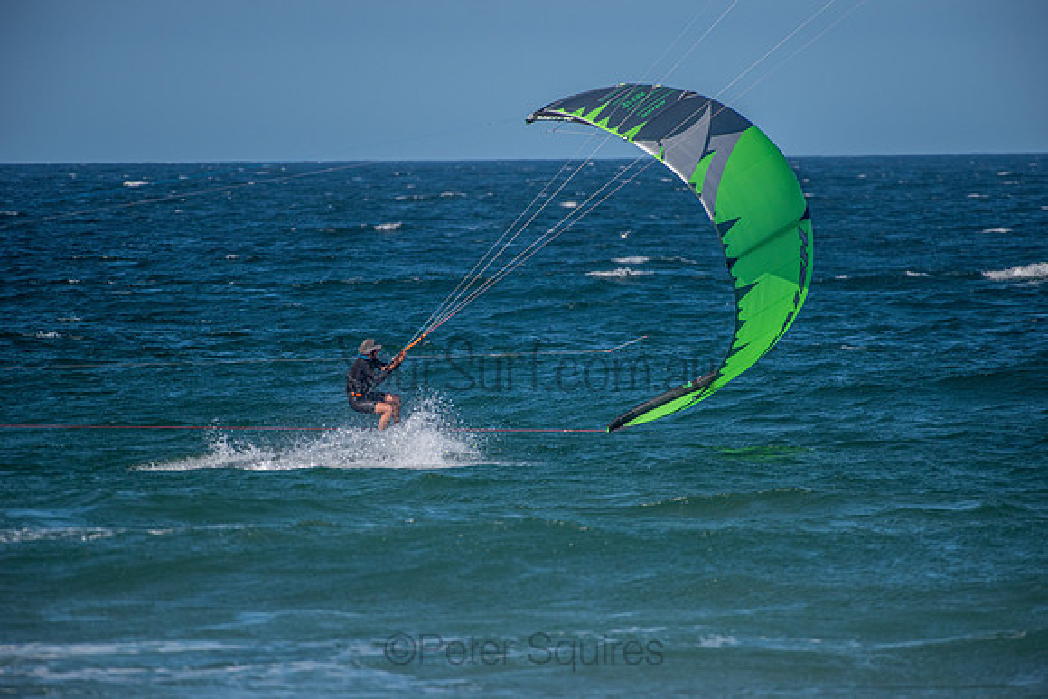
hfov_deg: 4.1
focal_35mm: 500
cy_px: 350
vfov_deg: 2.8
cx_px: 524
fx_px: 14558
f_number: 5.6
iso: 400
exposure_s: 1/4000
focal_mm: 500
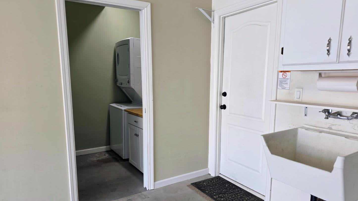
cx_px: 182
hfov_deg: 71.9
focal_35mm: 26
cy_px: 111
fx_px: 247
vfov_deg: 44.3
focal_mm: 6.25
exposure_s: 1/120
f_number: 1.7
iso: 64
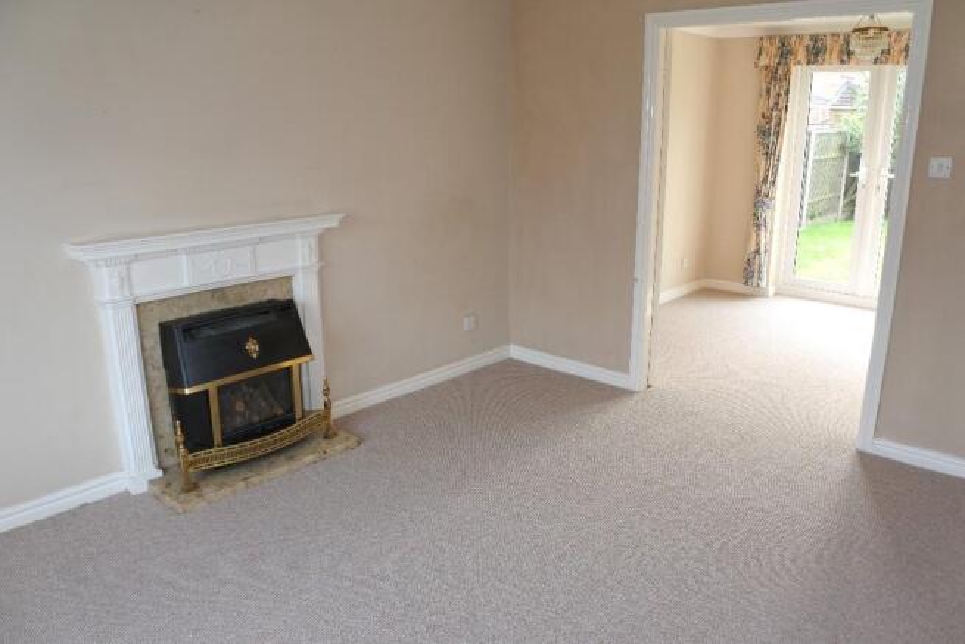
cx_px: 482
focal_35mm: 27
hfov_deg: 67.4
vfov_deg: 48.0
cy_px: 322
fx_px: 724
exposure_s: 1/60
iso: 160
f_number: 3.5
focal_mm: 10
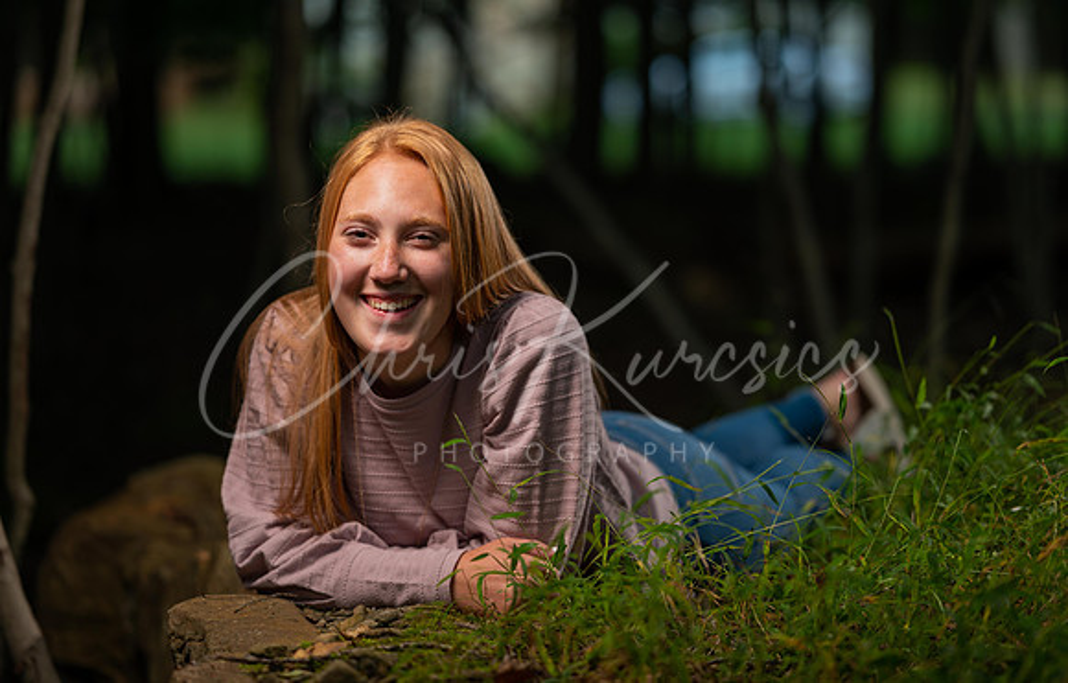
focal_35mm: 94
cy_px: 294
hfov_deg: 21.9
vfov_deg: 14.1
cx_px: 584
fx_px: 2757
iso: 80
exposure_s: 1/320
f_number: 1.8
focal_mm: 85
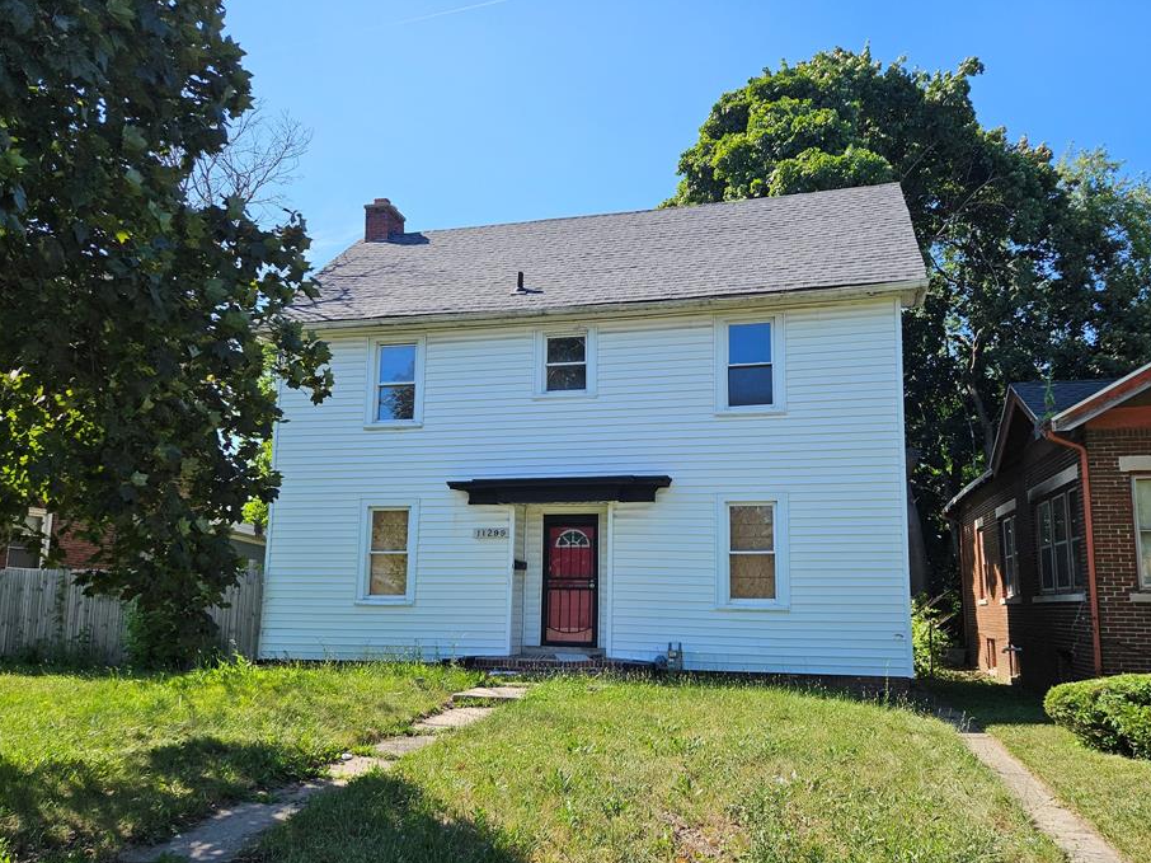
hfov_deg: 67.2
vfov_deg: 53.0
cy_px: 463
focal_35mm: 26
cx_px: 628
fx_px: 864
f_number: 1.8
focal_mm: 5.4
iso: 40
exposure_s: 1/1276
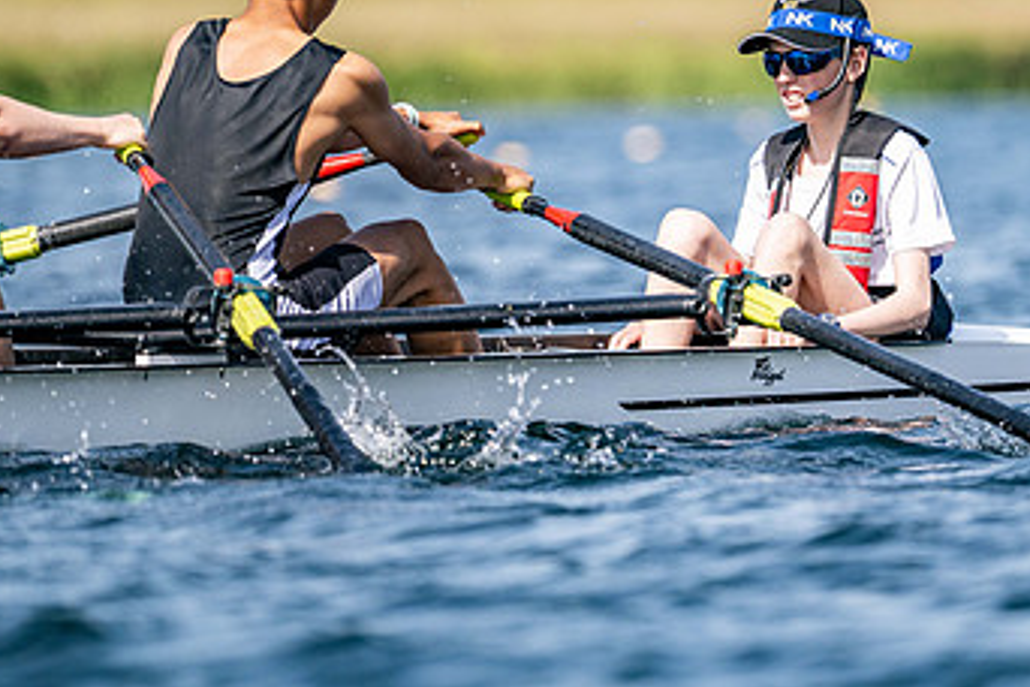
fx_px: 19397
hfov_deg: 3.0
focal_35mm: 678
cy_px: 188
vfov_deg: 2.0
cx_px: 780
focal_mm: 400
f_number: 4.5
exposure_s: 1/2500
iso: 220
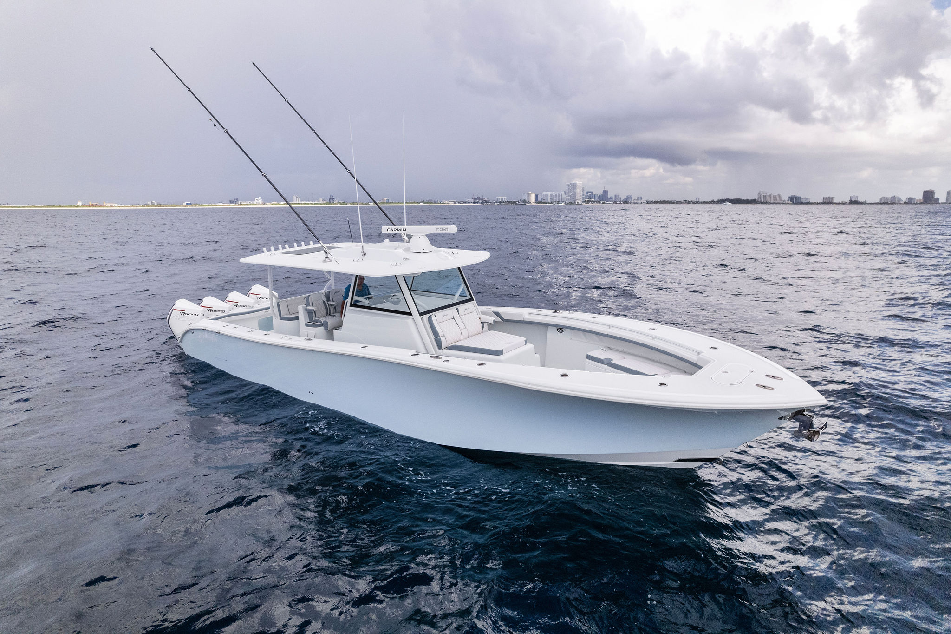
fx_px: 581
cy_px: 317
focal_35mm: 22
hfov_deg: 78.6
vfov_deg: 57.2
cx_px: 476
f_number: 2.8
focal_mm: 8.38
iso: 200
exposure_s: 1/200
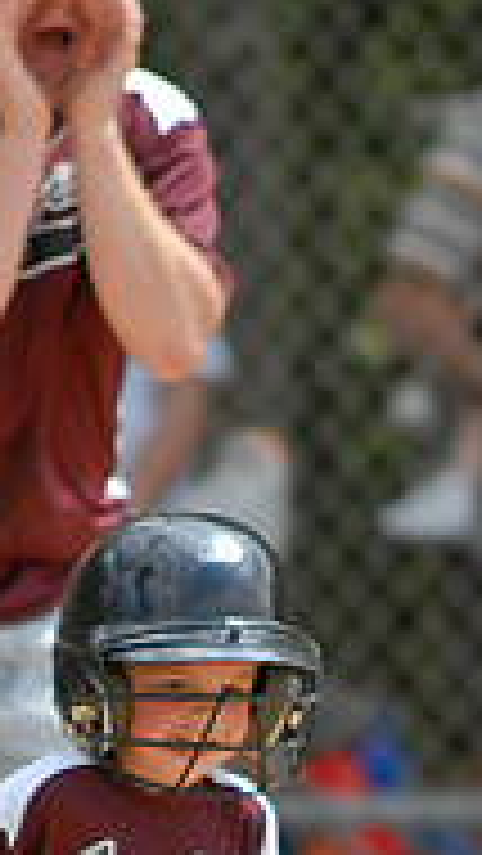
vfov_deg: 2.9
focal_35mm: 746
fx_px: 16935
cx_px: 20
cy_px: 792
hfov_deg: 1.6
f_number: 2.8
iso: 800
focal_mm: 200
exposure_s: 1/8000
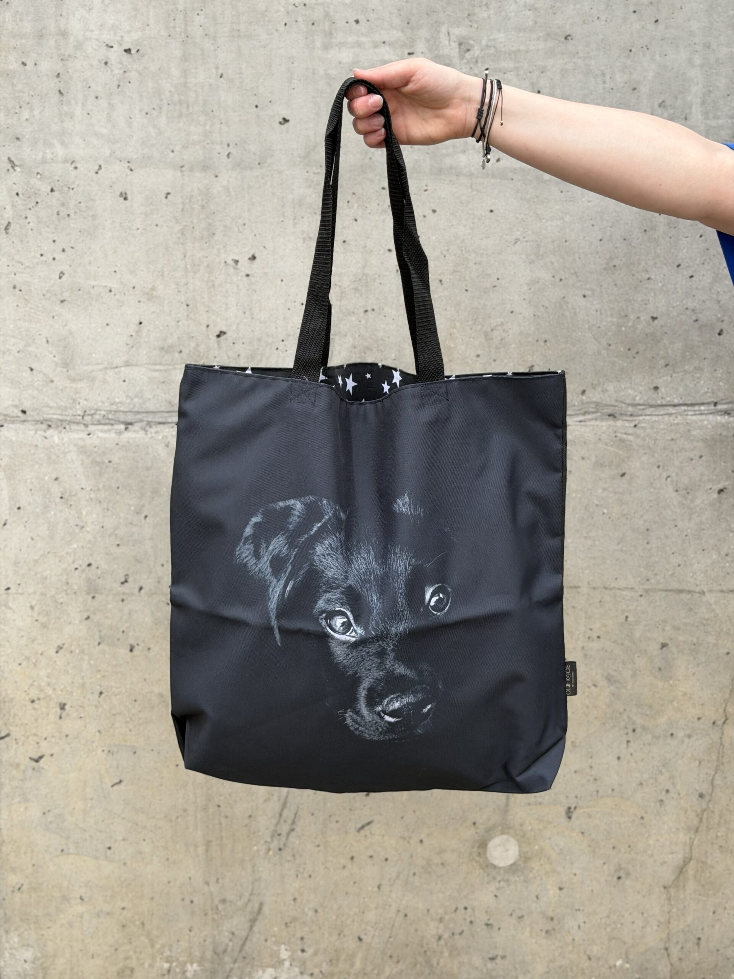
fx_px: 1357
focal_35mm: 48
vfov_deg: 39.7
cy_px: 490
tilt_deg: -9.6
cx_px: 367
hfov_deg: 30.3
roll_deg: +0.7
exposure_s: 1/226
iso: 64
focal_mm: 6.76
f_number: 1.78
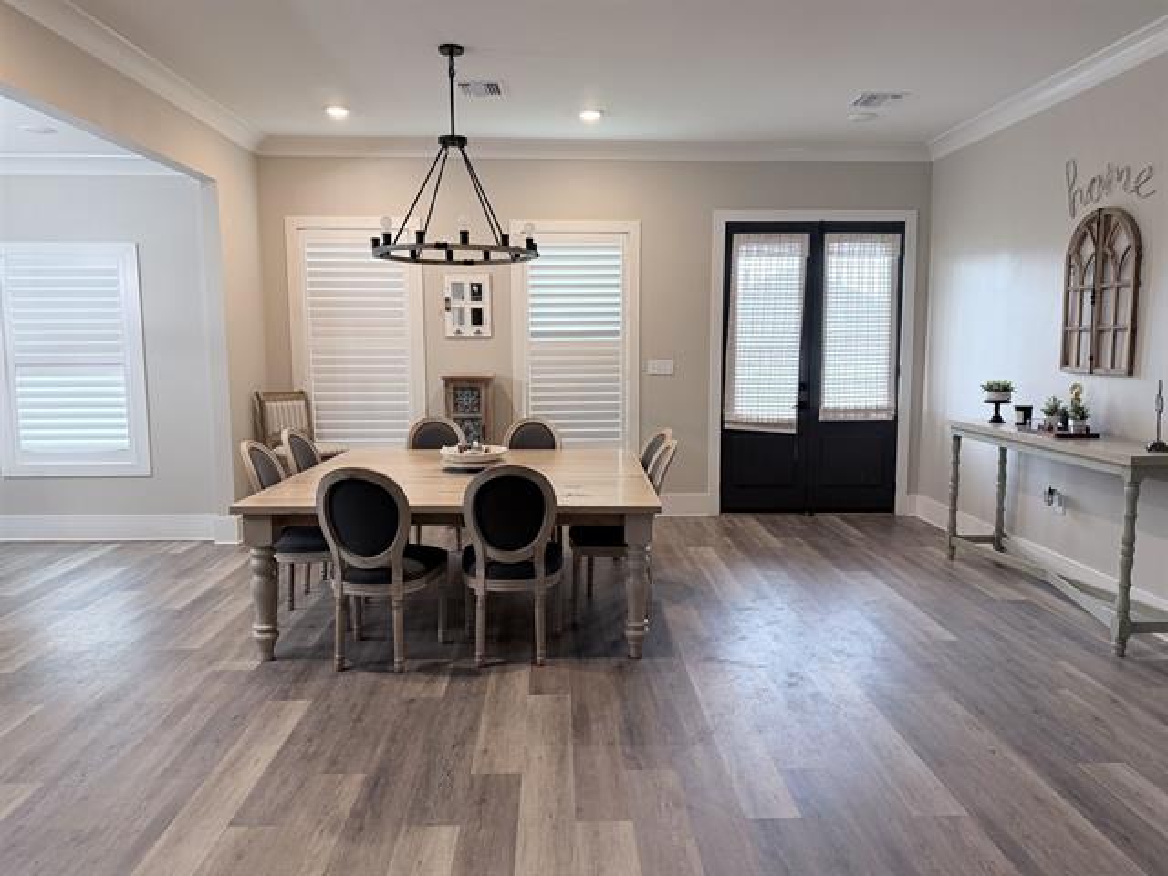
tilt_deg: -6.7
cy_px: 438
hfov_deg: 71.6
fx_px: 810
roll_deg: +0.1
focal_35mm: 24
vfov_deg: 56.8
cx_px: 584
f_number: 1.78
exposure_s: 1/120
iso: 200
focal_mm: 6.76
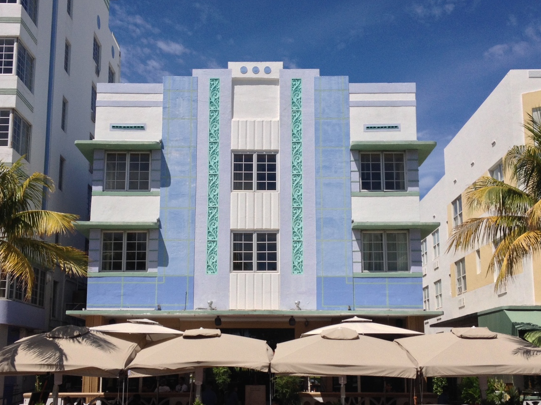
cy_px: 240
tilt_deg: +6.8
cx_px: 264
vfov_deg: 29.6
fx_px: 766
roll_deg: +0.7
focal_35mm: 49
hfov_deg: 38.9
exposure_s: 1/3067
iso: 50
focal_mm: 4.28
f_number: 2.4
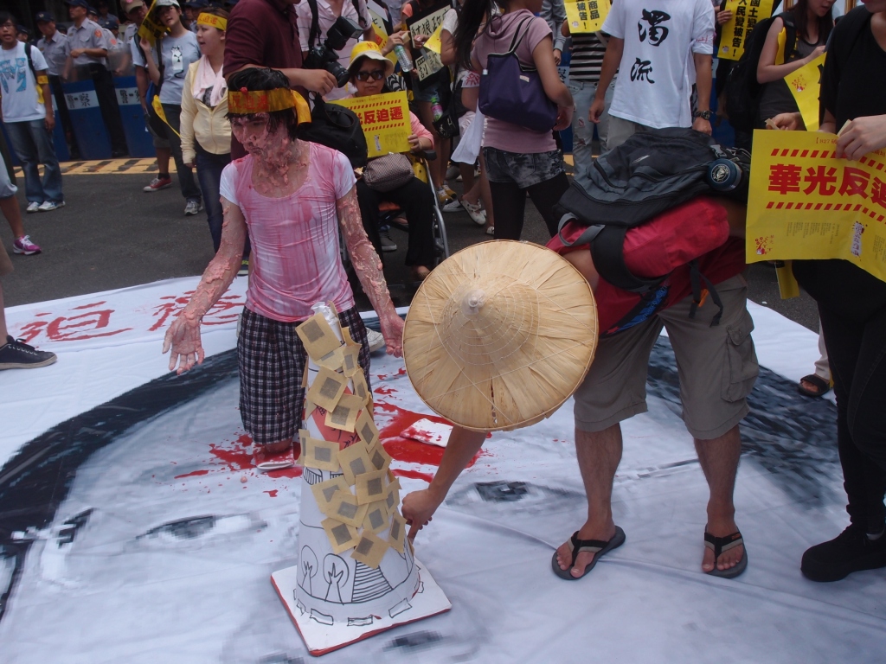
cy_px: 332
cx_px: 443
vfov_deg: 41.8
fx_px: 870
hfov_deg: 54.0
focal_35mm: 34
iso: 100
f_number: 4
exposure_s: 1/1000
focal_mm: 7.41
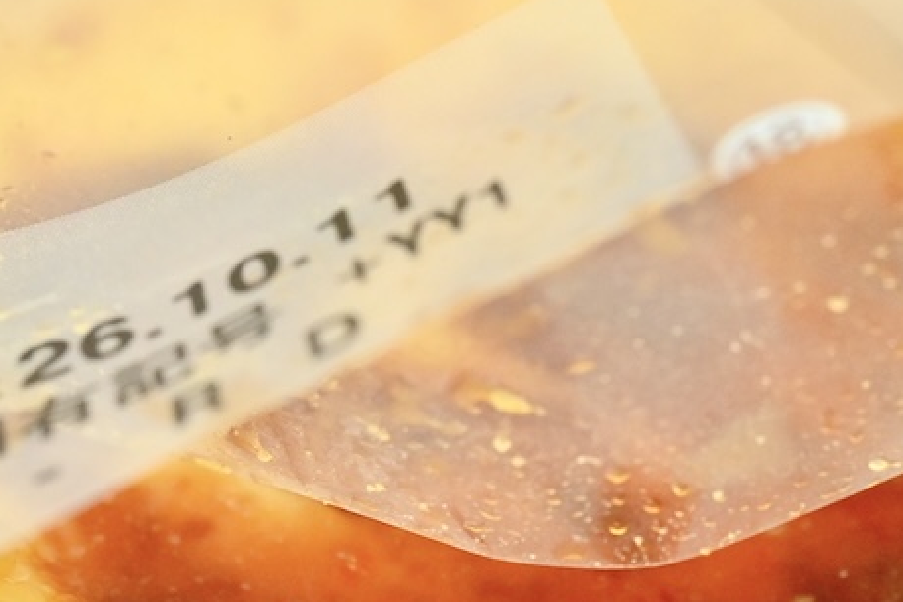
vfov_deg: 10.3
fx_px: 3285
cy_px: 648
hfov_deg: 15.5
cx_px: 731
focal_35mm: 131
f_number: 10
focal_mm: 60
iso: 6400
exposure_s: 1/200
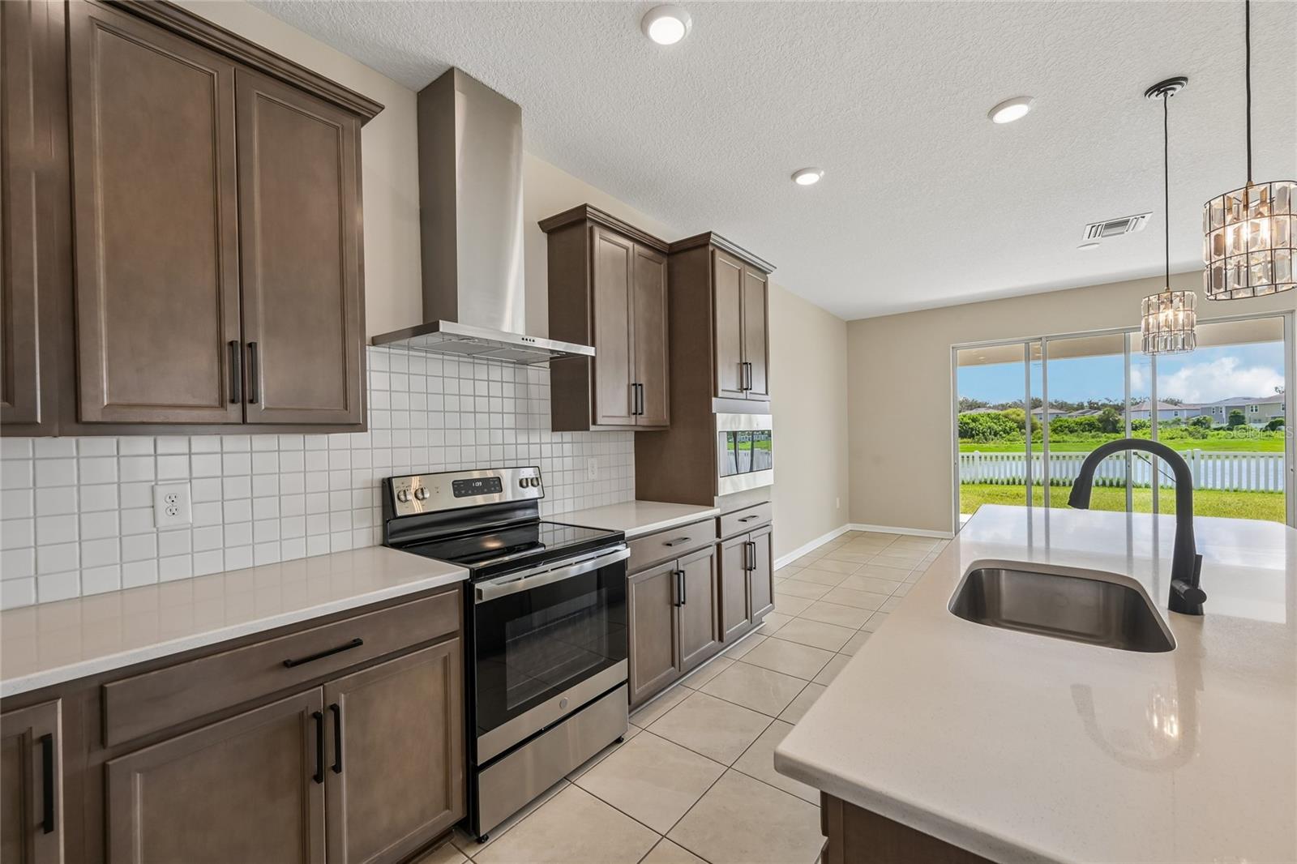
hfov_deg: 104.3
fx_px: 504
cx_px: 648
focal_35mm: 14
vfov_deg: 81.2
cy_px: 432
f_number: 8
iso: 400
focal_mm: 14
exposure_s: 1/100
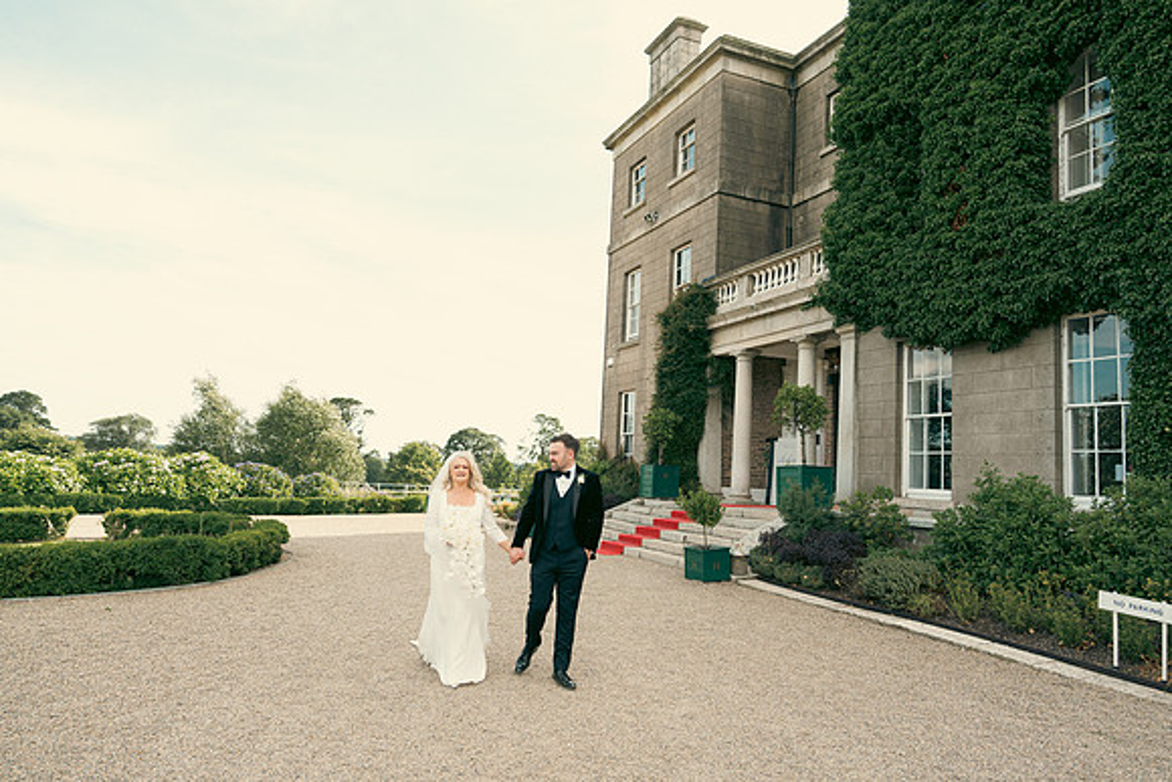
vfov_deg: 53.2
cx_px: 586
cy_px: 391
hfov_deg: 73.7
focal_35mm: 24
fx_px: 781
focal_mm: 24
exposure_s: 1/400
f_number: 3.5
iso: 125
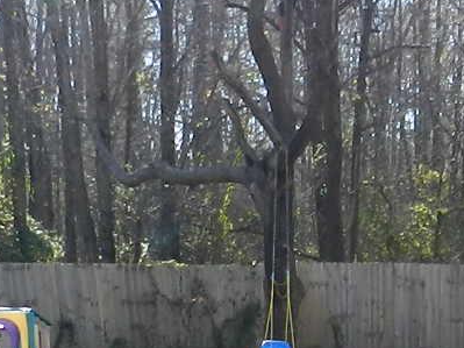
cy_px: 625
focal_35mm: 118
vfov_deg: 11.6
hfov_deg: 16.5
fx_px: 1581
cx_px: 394
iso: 160
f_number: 3.4
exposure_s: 1/320
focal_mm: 4
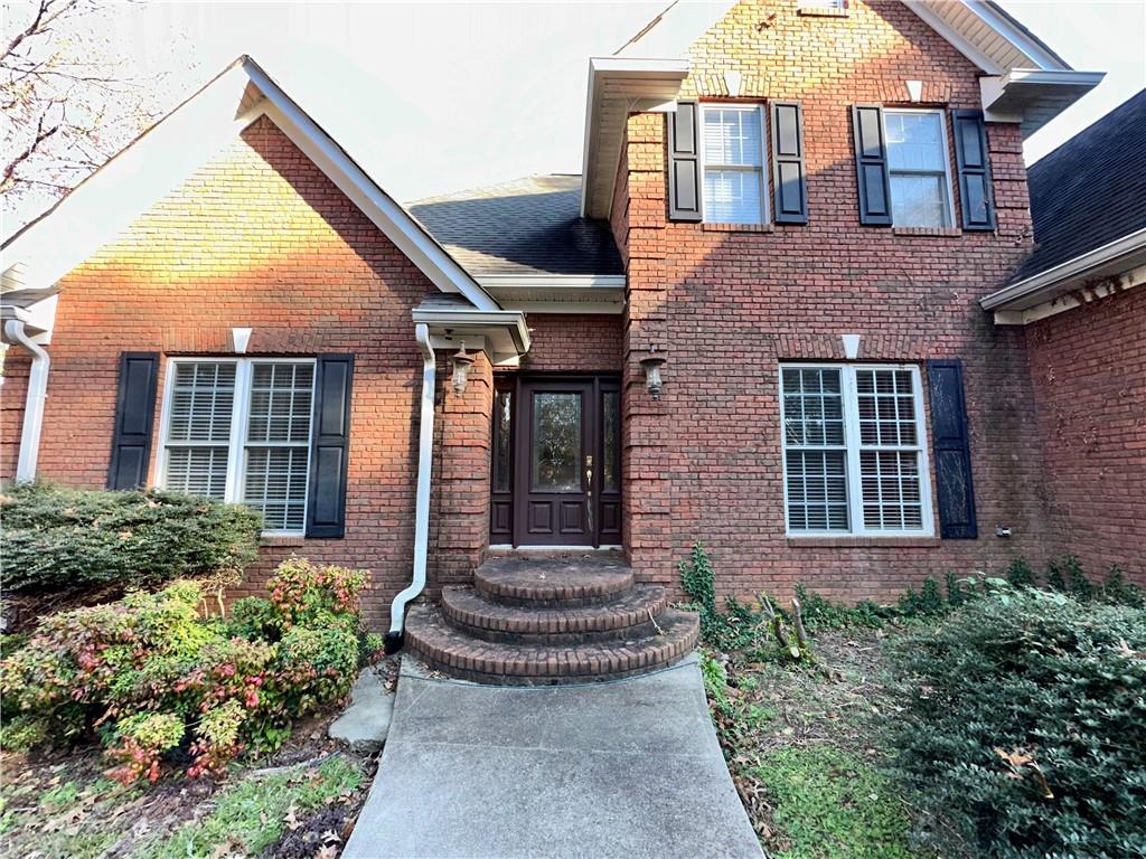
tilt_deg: +6.2
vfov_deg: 85.7
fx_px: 463
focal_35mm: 14
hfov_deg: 102.1
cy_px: 430
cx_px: 573
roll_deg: -0.5
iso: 32
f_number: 2.2
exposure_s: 1/128
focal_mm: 2.22
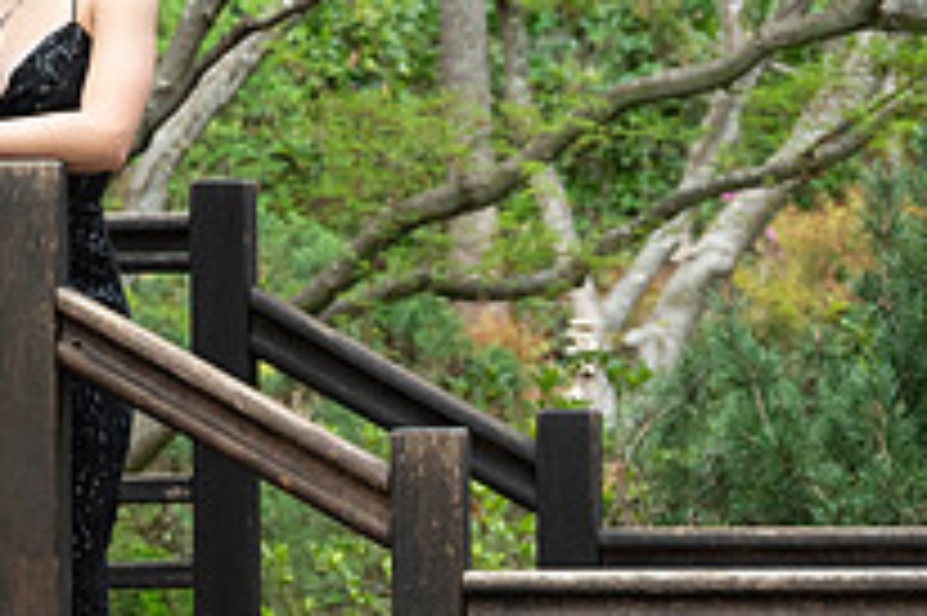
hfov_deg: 8.6
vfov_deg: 5.8
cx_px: -284
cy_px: 250
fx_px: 6098
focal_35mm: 237
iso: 1250
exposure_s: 1/640
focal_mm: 84
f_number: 6.3
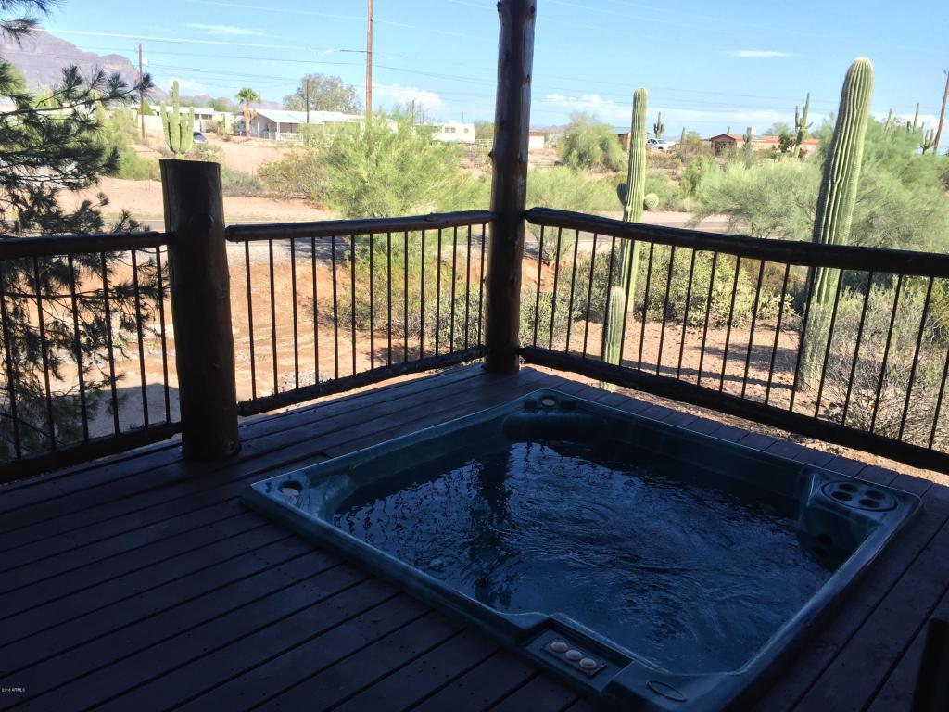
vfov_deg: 48.2
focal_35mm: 29
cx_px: 474
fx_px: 795
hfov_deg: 61.7
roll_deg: -3.9
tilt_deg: -16.0
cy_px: 356
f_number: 2.2
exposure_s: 1/791
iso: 32
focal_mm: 4.15
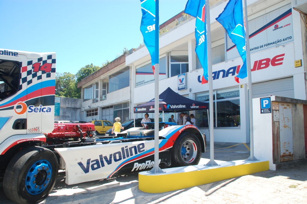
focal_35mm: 27
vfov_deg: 47.9
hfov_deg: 67.4
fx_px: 230
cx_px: 154
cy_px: 102
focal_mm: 18
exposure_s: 1/250
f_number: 8
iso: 200
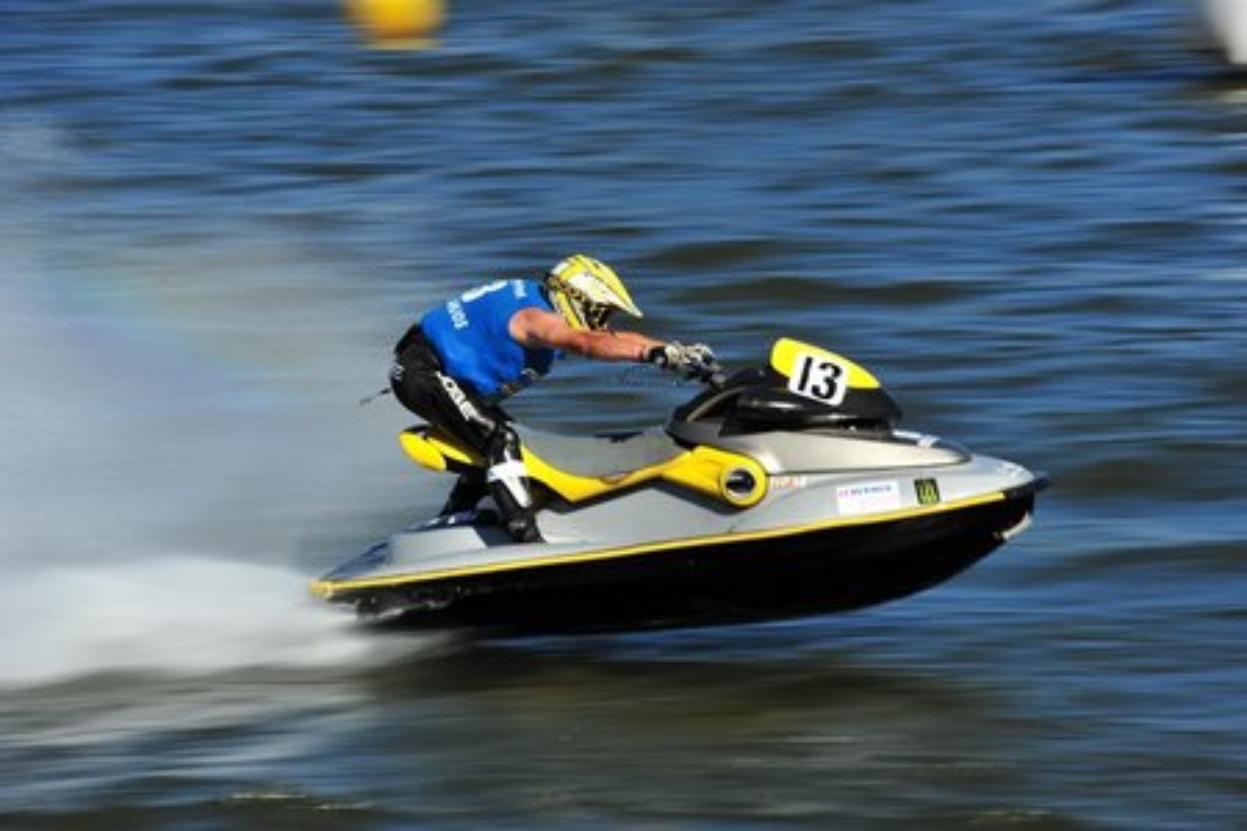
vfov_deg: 6.9
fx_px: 6927
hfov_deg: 10.3
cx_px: 624
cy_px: 416
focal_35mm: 200
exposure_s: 1/100
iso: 200
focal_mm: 200
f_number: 22
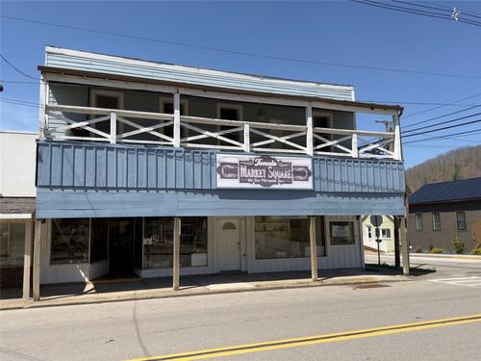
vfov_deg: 46.8
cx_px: 240
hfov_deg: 60.0
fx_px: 417
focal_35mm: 30
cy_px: 180
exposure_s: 1/4237
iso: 64
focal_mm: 6.76
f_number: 1.78
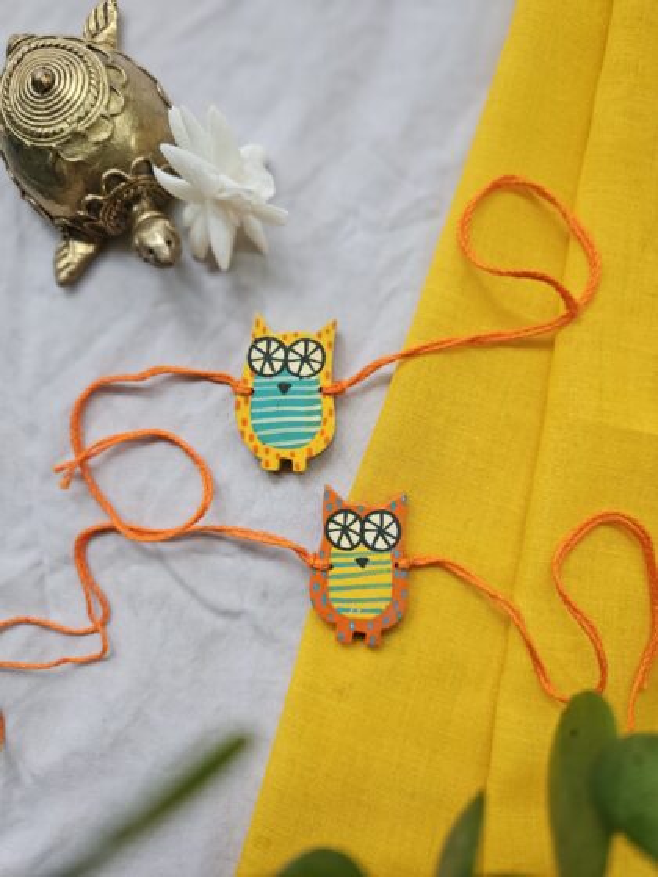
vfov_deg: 73.9
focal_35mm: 23
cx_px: 329
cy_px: 438
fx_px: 583
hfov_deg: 58.9
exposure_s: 1/142
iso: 200
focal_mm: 5.4
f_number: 1.8
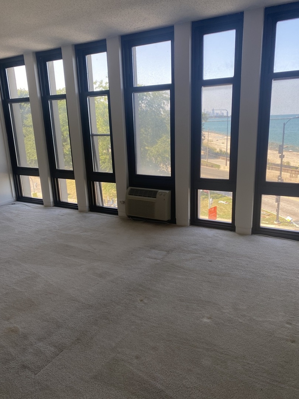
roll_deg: +1.6
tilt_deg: -13.4
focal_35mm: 26
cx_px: 150
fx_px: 299
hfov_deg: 53.1
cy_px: 200
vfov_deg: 67.3
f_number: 1.8
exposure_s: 1/129
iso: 32
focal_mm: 4.25
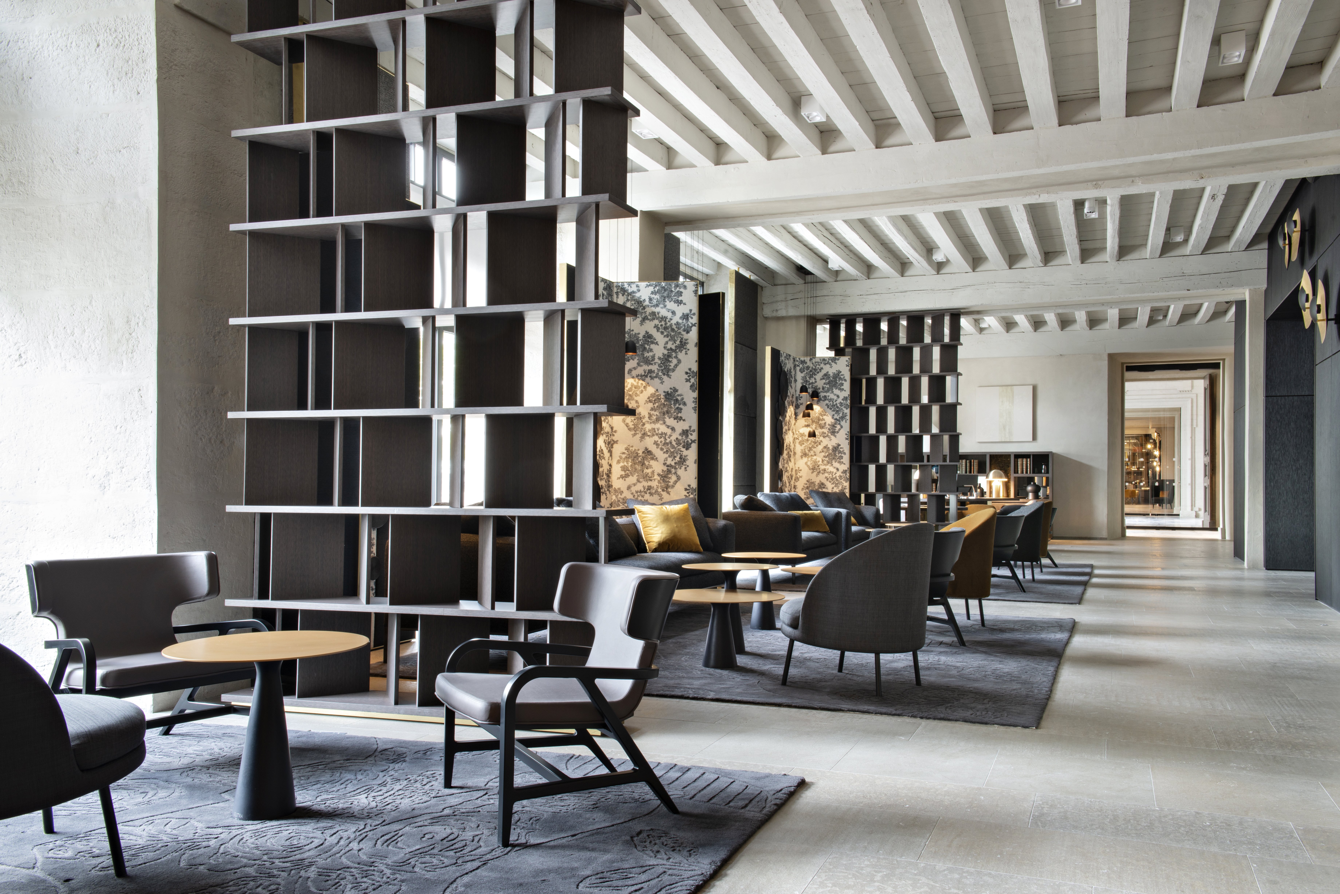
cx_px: 670
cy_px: 447
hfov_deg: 58.7
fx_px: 1191
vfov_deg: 41.1
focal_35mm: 32
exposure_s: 2
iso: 200
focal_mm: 32
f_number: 16
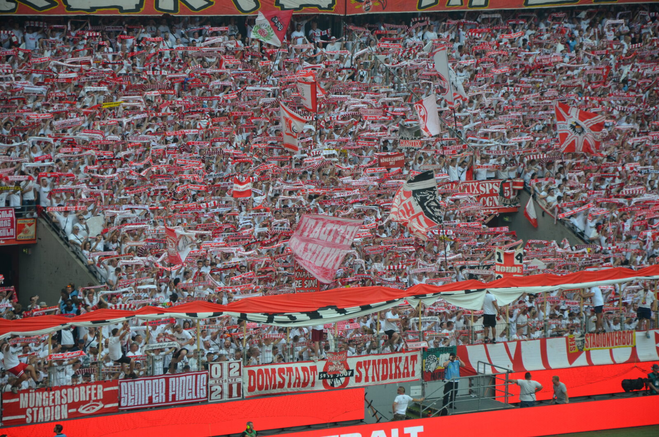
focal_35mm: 158
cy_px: 218
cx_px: 330
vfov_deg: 8.7
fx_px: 2877
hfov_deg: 13.1
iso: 320
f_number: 5.6
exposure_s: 1/500
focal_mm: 105
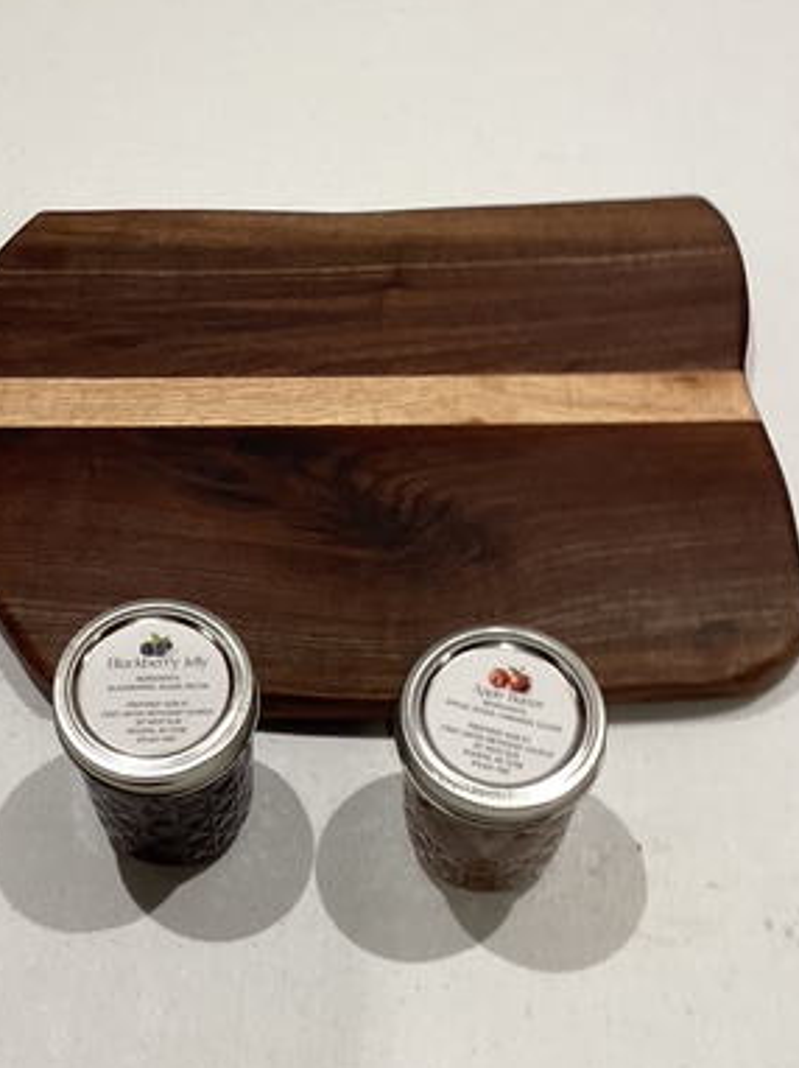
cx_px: 293
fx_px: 1602
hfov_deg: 27.9
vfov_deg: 36.8
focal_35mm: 52
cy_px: 523
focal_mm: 3.3
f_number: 2.4
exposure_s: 1/60
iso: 80
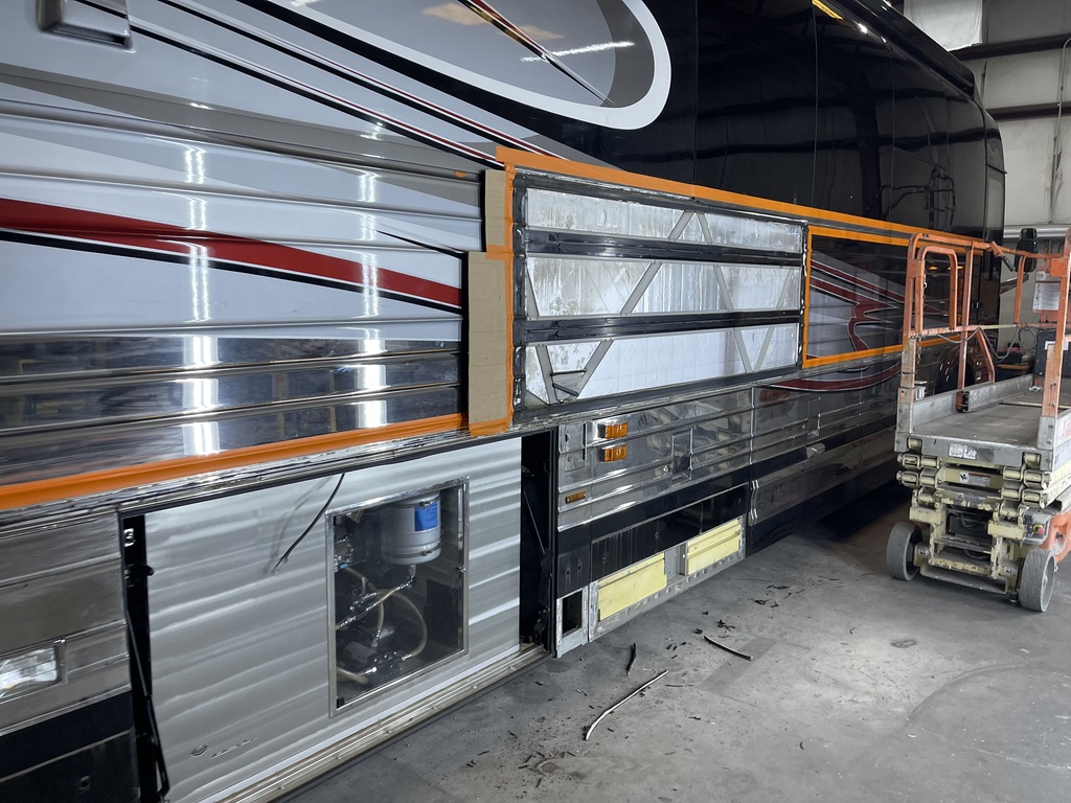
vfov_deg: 53.1
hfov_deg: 67.3
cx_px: 536
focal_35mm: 26
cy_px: 402
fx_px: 804
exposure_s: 1/120
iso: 125
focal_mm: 5.1
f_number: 1.6
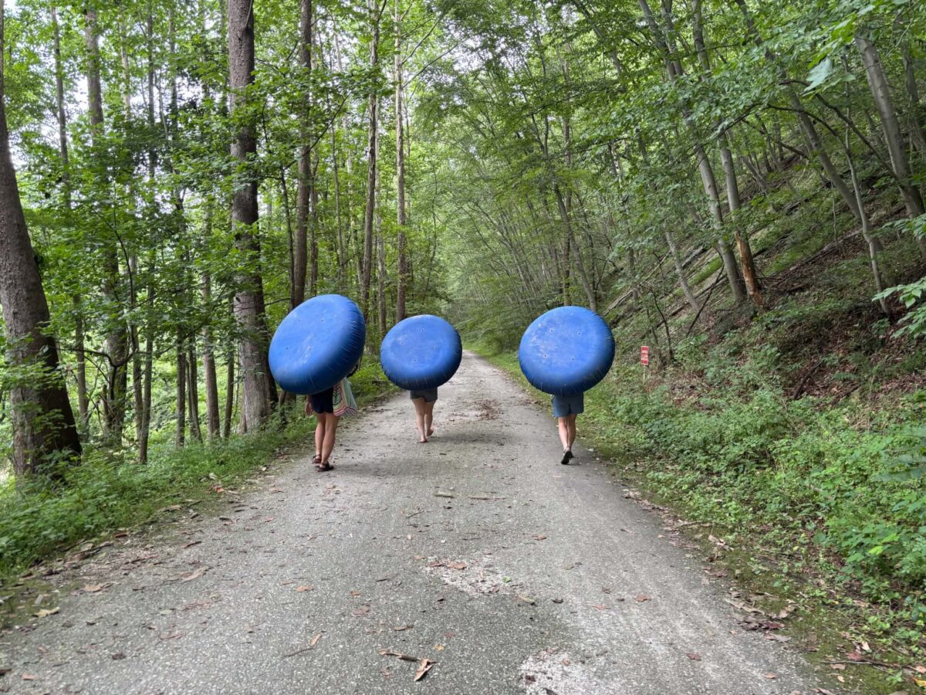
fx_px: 696
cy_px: 348
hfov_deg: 67.3
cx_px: 463
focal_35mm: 26
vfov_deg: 53.1
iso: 100
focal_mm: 6
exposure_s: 1/121
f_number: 1.6
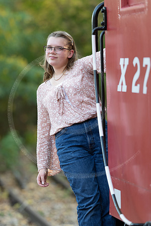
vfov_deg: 10.2
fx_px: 1271
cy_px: 113
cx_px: 76
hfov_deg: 6.8
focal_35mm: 202
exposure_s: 1/400
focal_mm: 135
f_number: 1.8
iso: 250
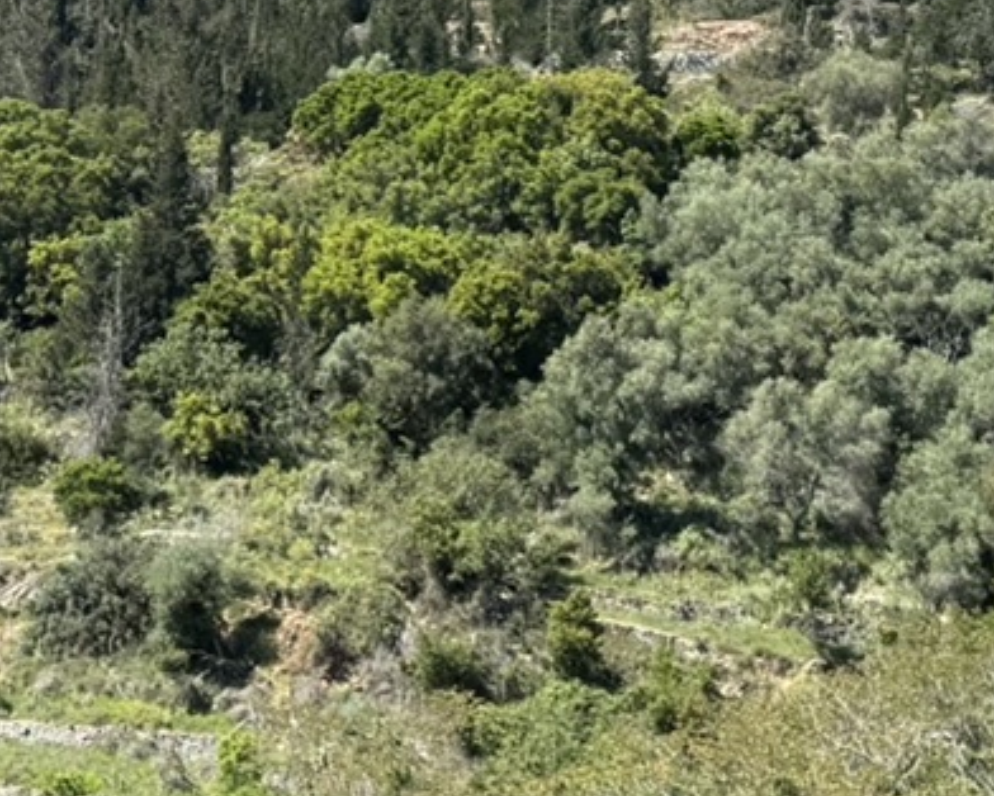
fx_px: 3061
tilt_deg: +9.3
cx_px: -231
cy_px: 32
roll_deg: -3.8
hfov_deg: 17.5
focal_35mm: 104
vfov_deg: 14.6
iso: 80
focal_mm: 6.76
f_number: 1.78
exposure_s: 1/2506
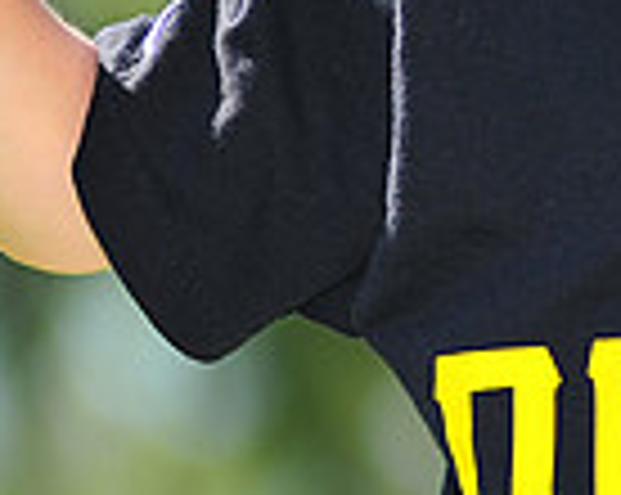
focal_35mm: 711
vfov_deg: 2.2
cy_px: -202
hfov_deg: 2.7
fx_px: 13049
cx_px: 824
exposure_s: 1/640
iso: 200
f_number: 4
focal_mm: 180
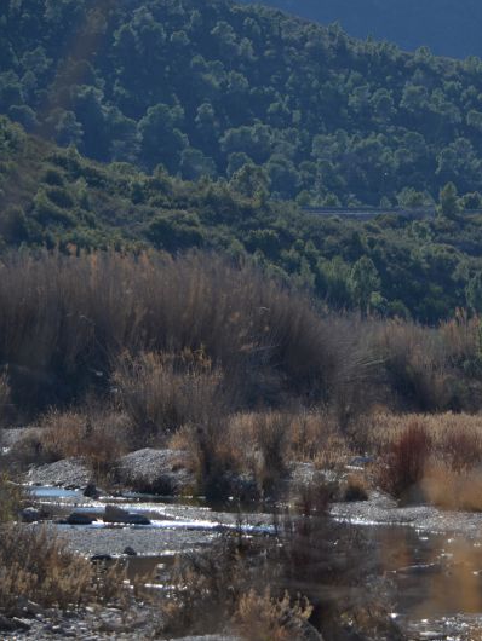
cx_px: 425
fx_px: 4842
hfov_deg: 5.7
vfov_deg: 7.6
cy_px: 320
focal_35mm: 261
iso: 100
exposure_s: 1/800
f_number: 5.6
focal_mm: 120
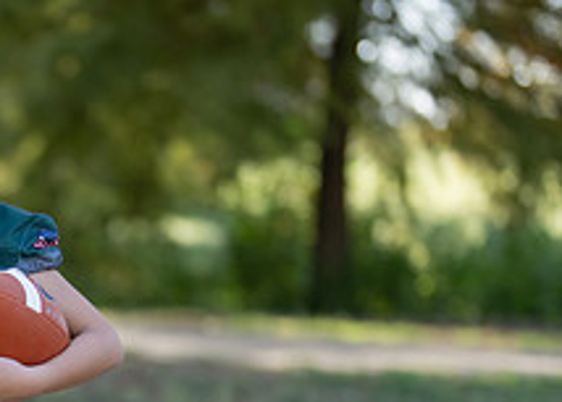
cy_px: 436
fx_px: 2267
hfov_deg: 13.8
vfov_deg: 10.0
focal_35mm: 142
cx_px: -68
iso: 100
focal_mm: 50
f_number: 1.2
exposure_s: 1/1250
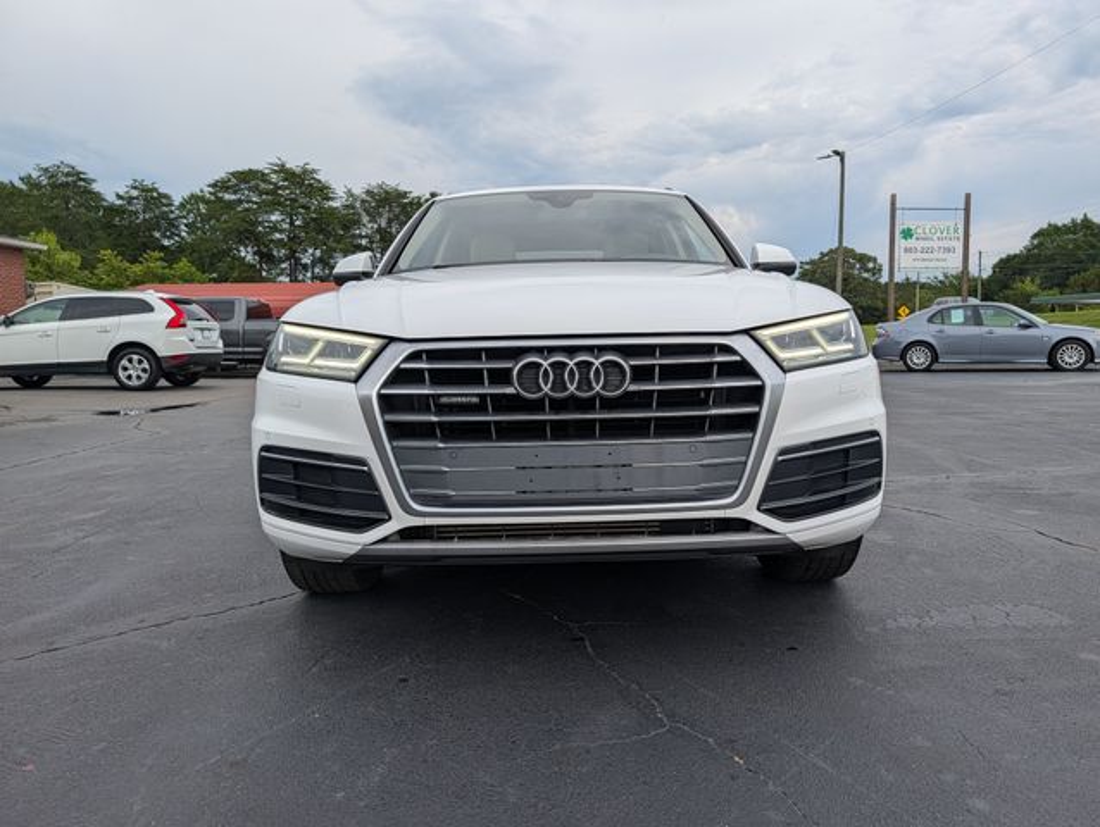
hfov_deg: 71.5
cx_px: 550
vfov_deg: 56.9
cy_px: 414
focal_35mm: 24
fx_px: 764
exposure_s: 1/1577
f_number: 1.68
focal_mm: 6.9
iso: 19
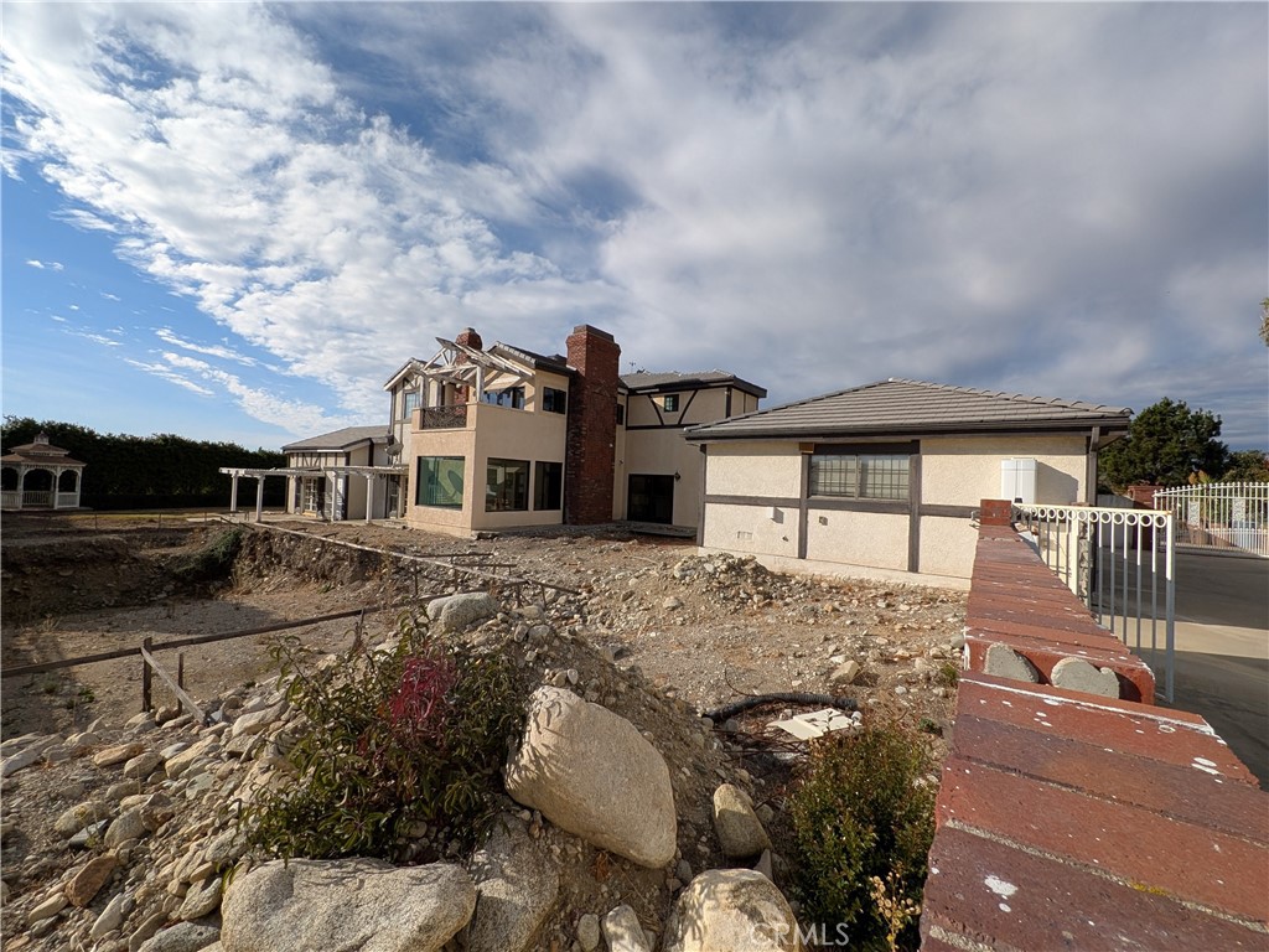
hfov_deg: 106.2
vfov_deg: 89.9
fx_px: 477
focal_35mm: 13
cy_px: 476
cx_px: 634
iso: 32
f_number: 2.2
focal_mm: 1.54
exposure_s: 1/1686
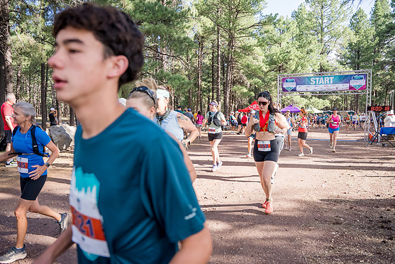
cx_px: 195
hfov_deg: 71.5
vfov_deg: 51.3
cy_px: 132
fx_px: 274
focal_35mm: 25
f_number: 3.2
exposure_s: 1/1250
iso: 500
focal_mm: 24
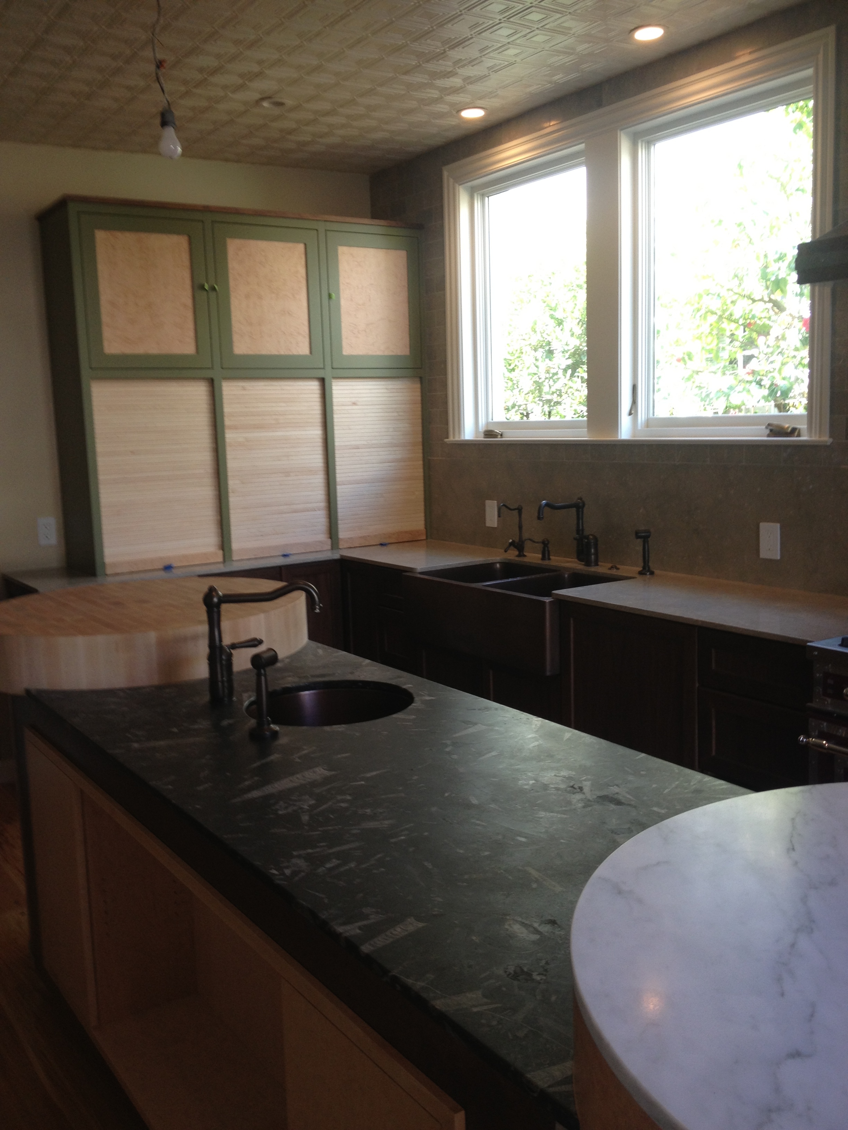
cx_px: 424
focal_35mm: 35
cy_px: 565
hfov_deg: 40.7
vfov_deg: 52.6
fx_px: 1143
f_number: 2.4
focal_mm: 4.28
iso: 64
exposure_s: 1/40
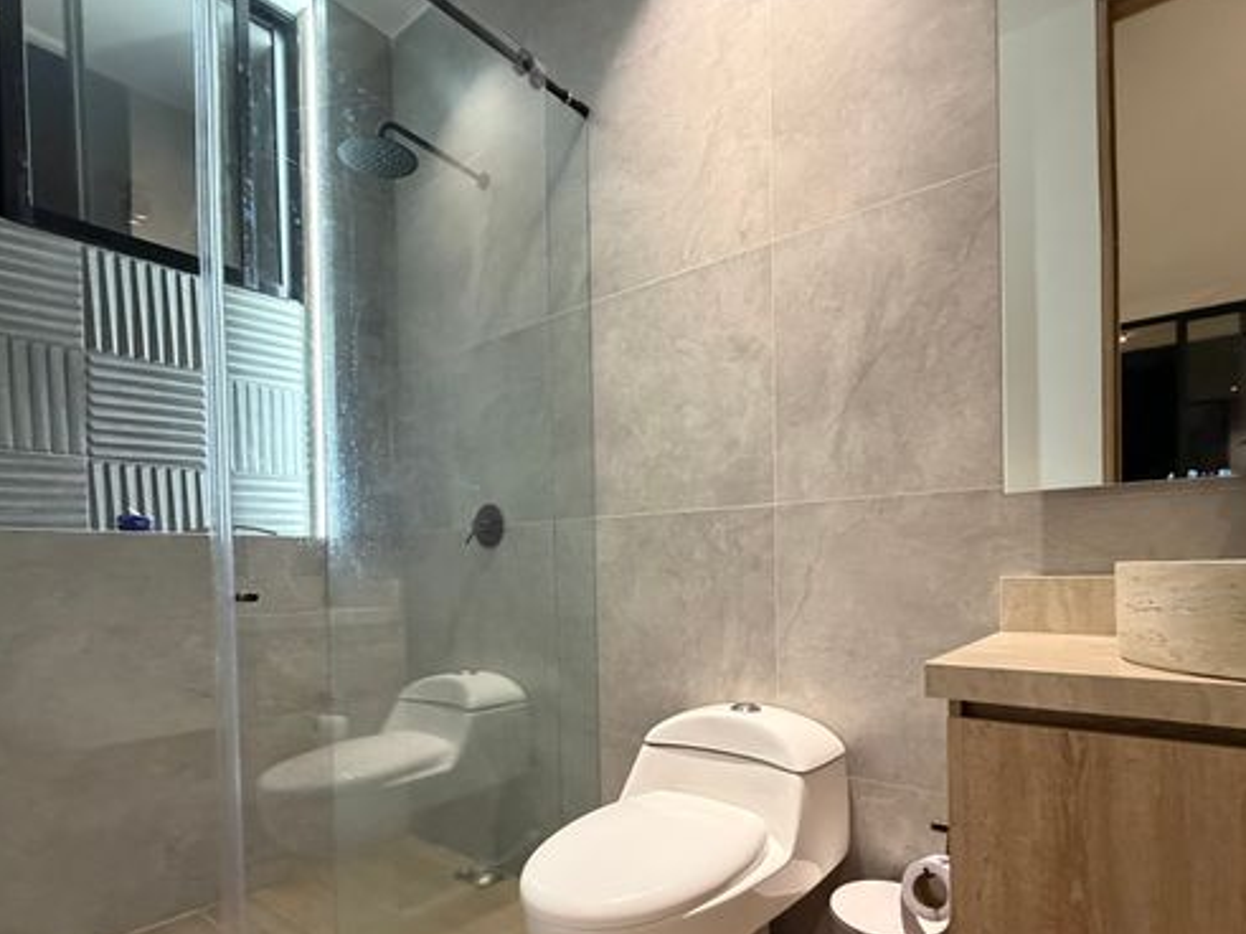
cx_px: 656
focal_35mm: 19
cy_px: 581
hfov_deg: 84.6
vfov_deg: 67.7
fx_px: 684
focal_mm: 2.22
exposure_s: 1/60
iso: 640
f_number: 2.2
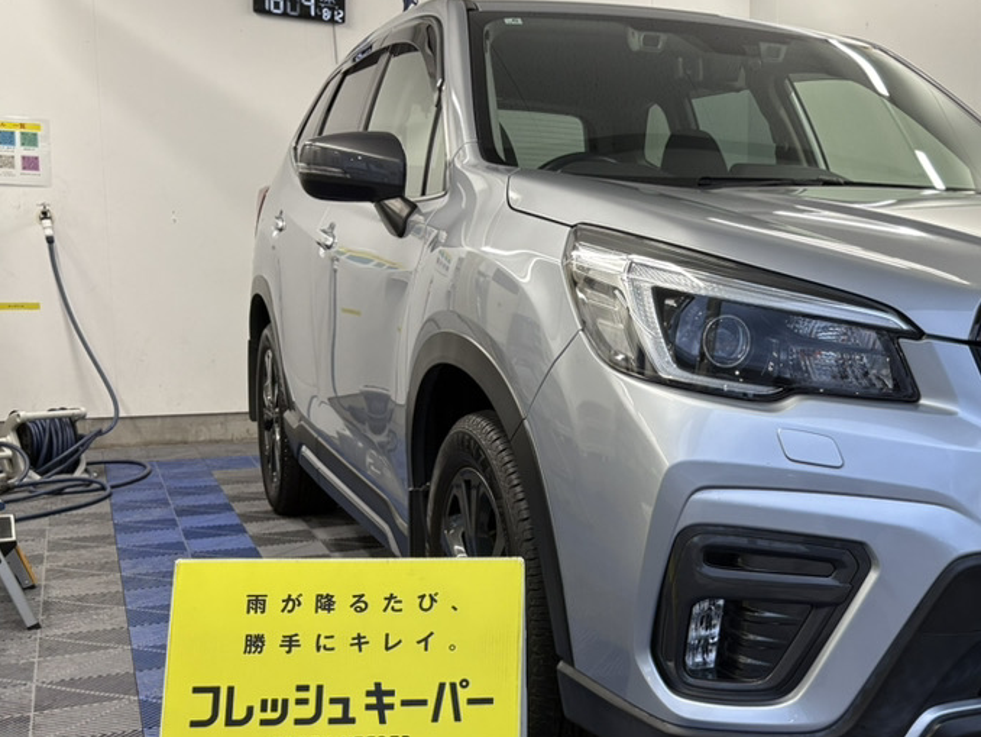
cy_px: 436
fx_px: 1304
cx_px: 761
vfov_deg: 31.5
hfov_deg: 39.8
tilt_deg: -8.4
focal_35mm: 46
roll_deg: +0.3
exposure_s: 1/121
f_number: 1.6
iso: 80
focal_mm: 5.96
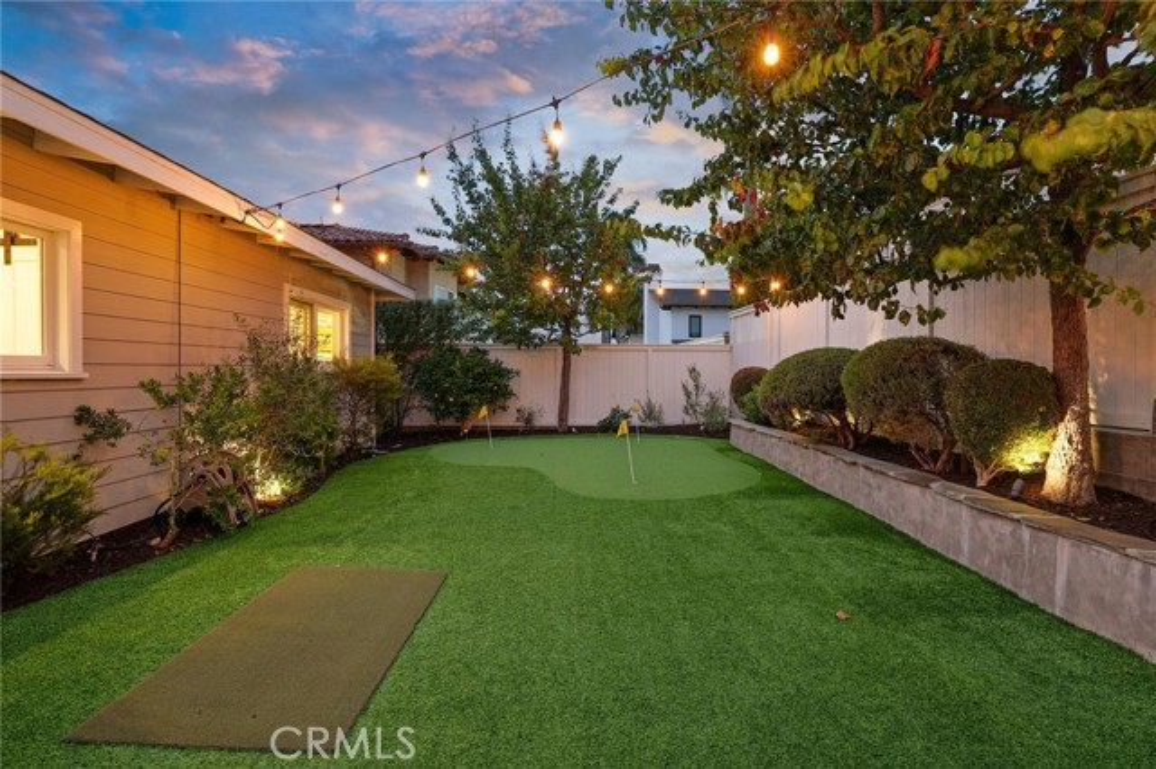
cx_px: 578
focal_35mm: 16
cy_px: 384
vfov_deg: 73.7
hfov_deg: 96.8
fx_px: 513
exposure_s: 1
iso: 800
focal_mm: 16
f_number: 8
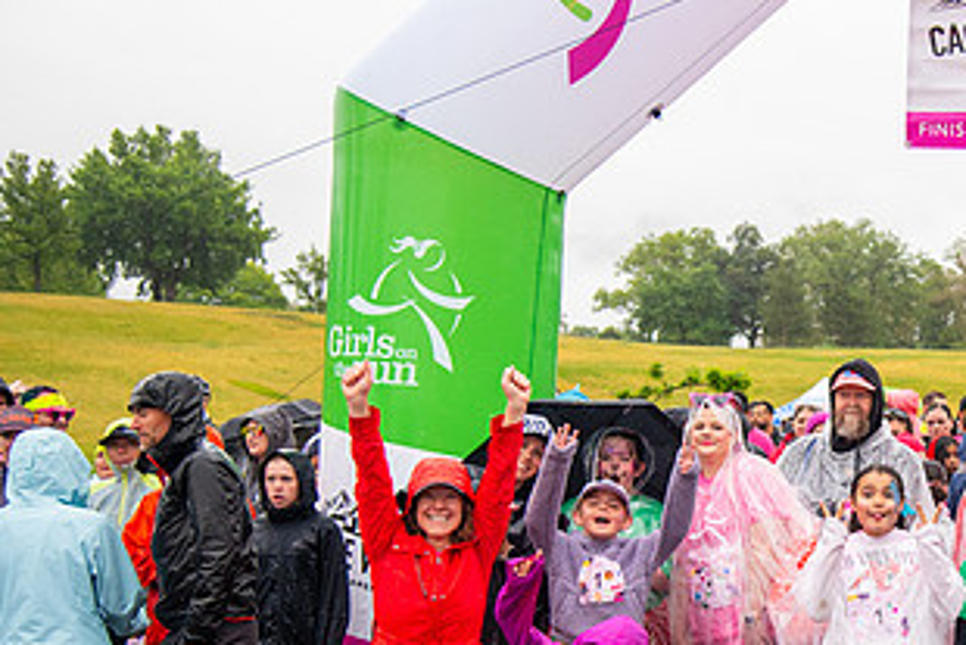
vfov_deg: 19.0
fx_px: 1906
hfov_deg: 27.4
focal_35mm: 71
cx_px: 876
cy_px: 502
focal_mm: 38
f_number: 4
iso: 2000
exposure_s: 1/1600
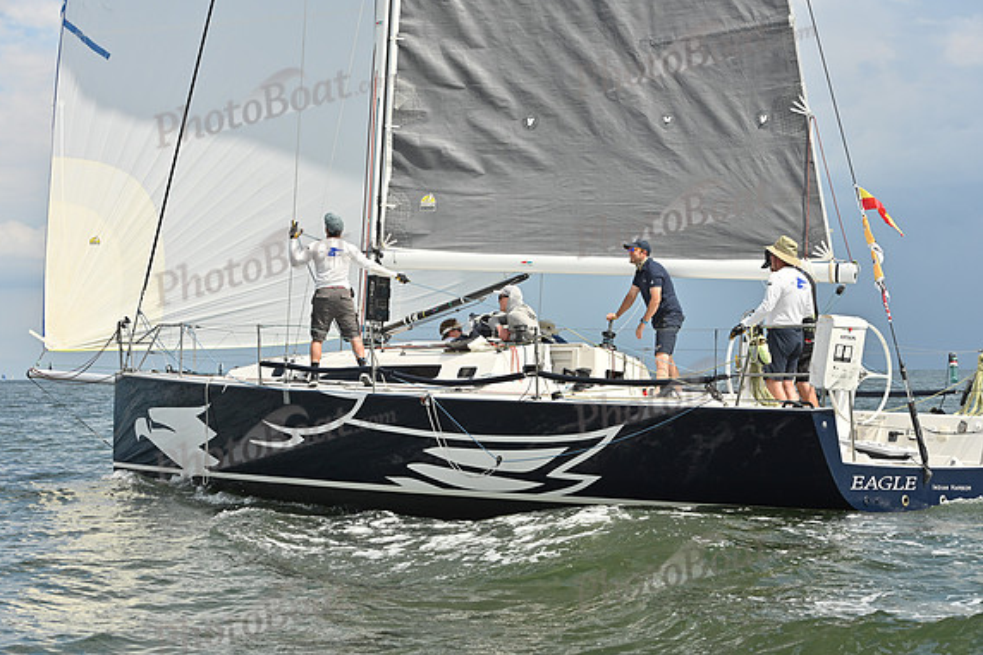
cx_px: 486
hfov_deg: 28.5
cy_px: 328
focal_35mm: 71
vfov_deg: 19.2
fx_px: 1938
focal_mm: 70
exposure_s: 1/1600
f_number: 7.1
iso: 320
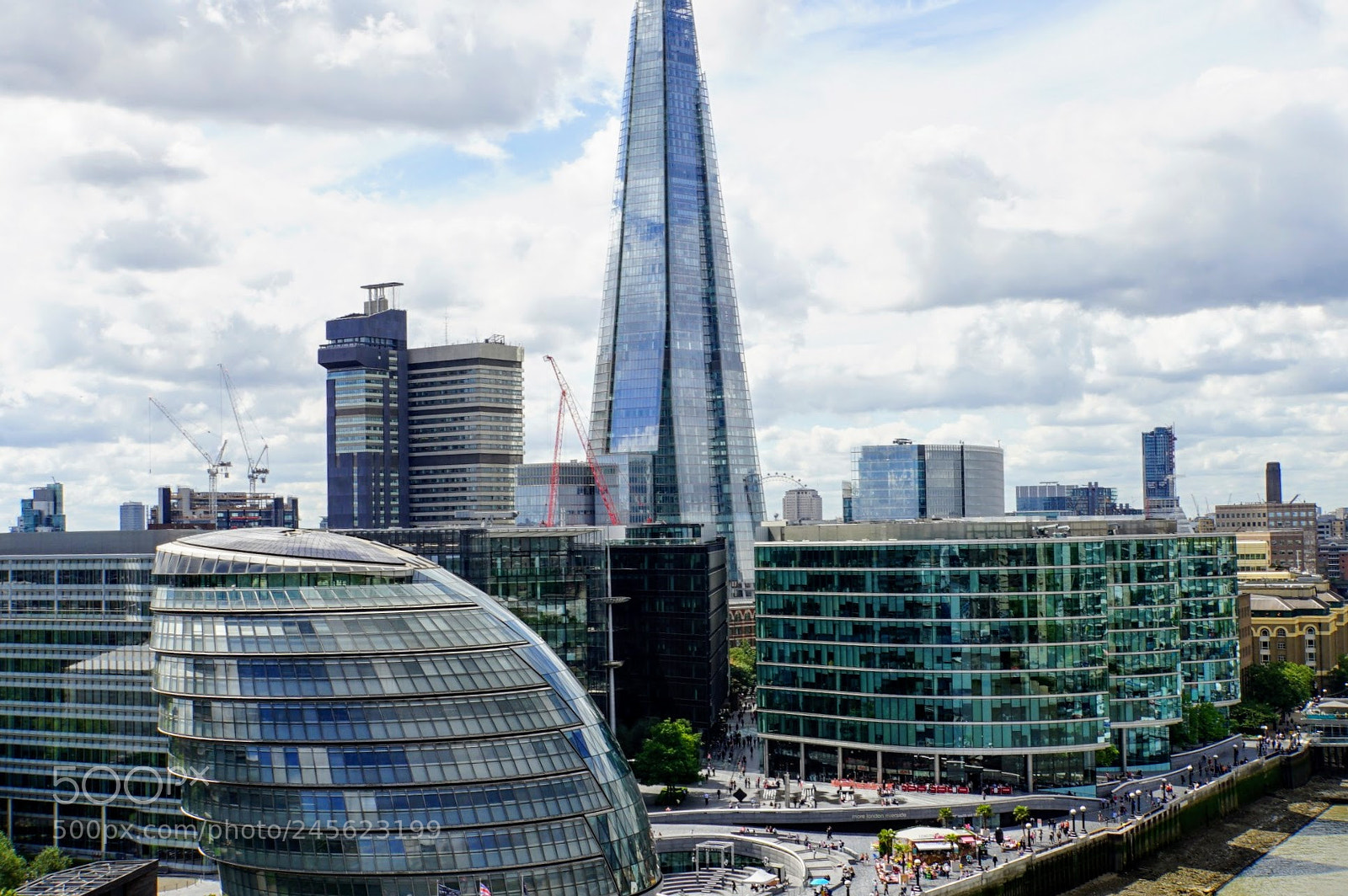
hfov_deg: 41.1
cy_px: 448
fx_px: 1796
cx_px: 674
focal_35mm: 48
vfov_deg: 28.0
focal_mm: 32
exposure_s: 1/80
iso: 100
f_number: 14
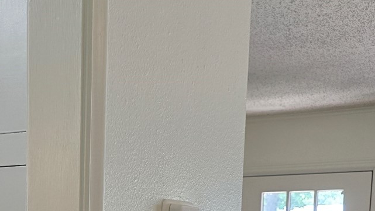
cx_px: 42
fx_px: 746
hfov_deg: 27.3
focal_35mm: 75
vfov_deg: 14.6
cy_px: 345
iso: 125
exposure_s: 1/120
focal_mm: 6.3
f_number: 1.7
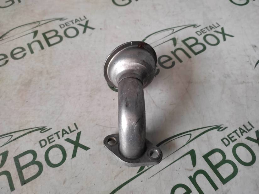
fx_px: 195
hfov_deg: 67.3
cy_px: 97
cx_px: 130
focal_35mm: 26
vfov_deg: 53.1
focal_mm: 4.74
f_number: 1.79
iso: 214
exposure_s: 1/33
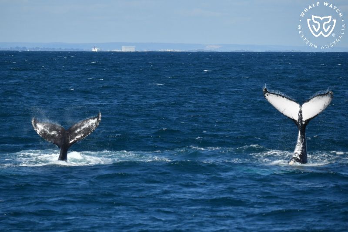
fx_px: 3479
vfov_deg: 3.8
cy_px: 116
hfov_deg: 5.7
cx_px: 174
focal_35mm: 360
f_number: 6
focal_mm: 360
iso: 800
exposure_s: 1/8000
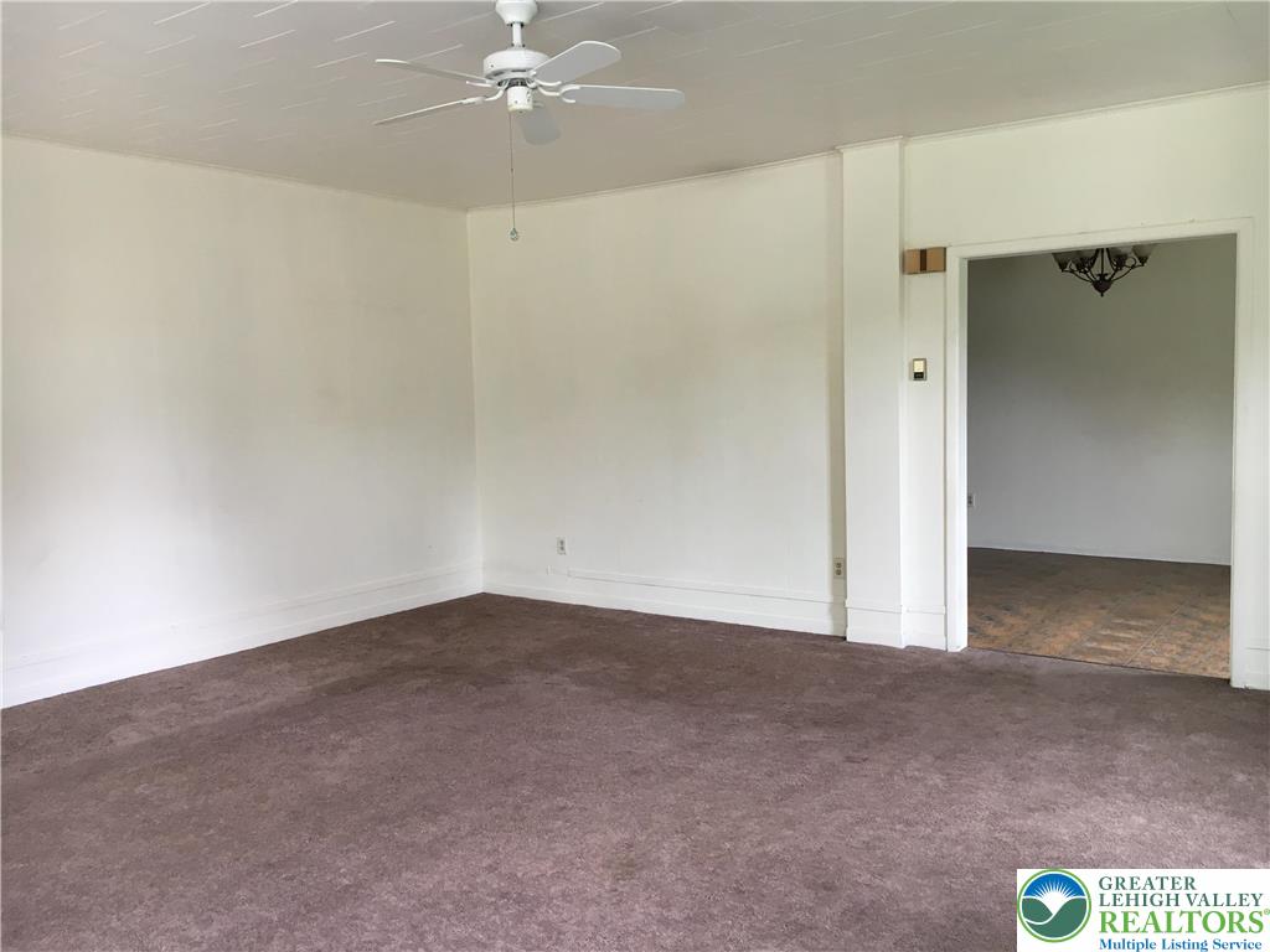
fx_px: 1064
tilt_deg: -3.7
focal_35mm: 29
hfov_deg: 61.7
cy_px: 476
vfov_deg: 48.2
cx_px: 635
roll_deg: +1.8
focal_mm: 4.15
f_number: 2.2
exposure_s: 1/30
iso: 50
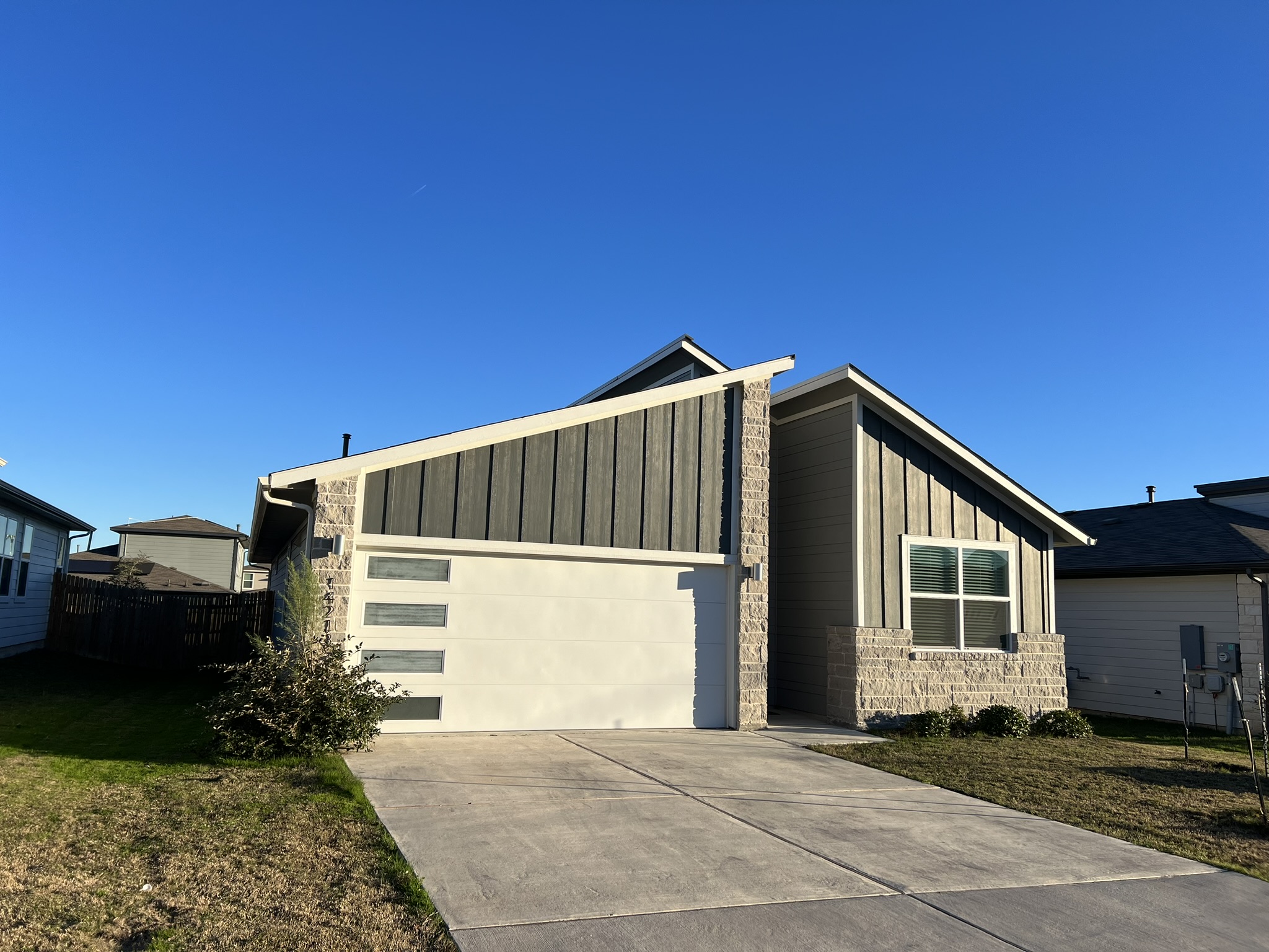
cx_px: 634
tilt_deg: +7.6
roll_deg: -2.1
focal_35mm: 26
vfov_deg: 53.1
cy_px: 476
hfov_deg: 67.3
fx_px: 953
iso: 50
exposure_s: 1/3077
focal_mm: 5.7
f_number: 1.5
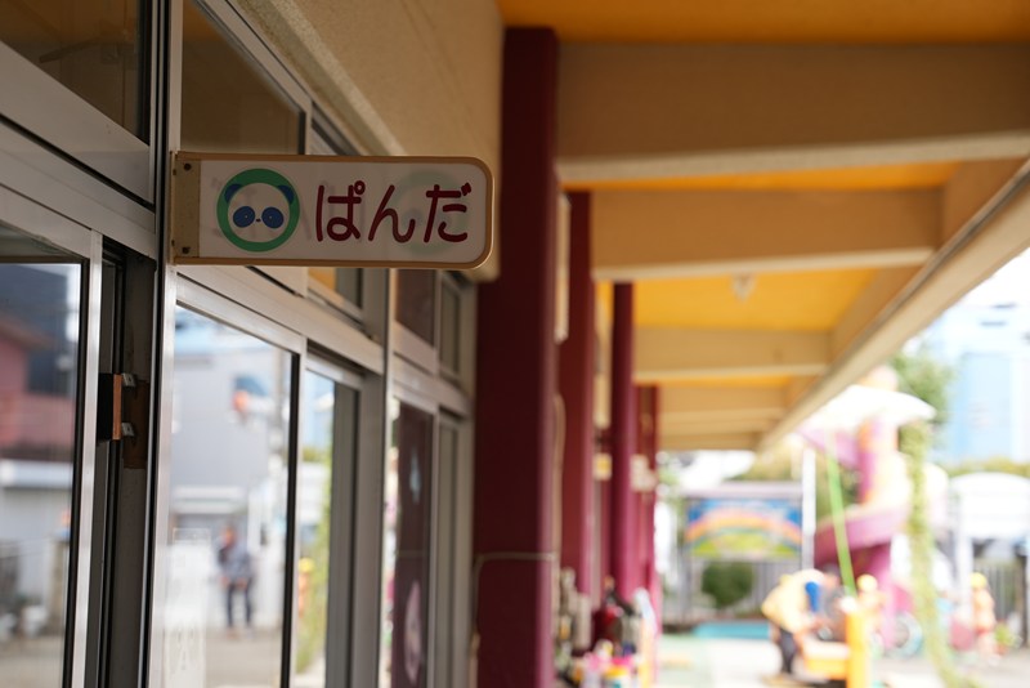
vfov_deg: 19.5
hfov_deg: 28.8
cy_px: 344
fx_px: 2003
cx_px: 515
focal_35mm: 70
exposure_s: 1/160
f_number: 4
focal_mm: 70
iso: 125
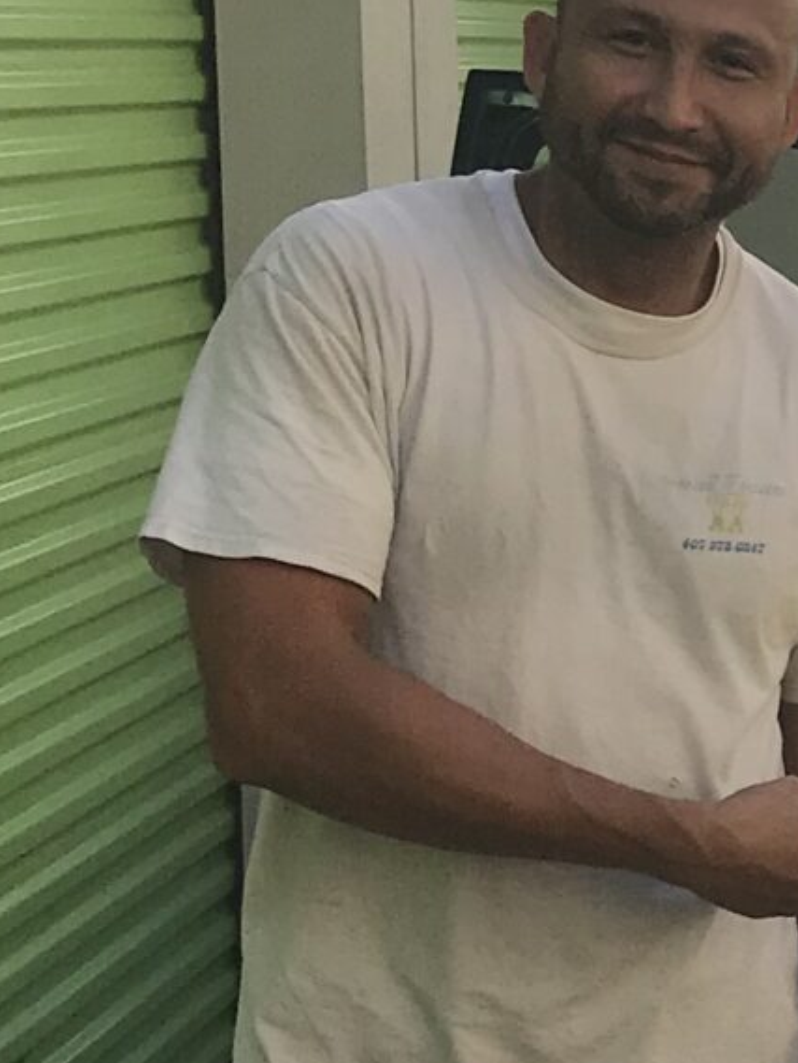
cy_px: 673
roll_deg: +1.0
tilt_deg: -7.2
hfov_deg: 10.9
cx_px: 1534
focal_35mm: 126
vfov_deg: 15.6
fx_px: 3871
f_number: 1.8
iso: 20
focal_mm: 3.99
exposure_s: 1/921
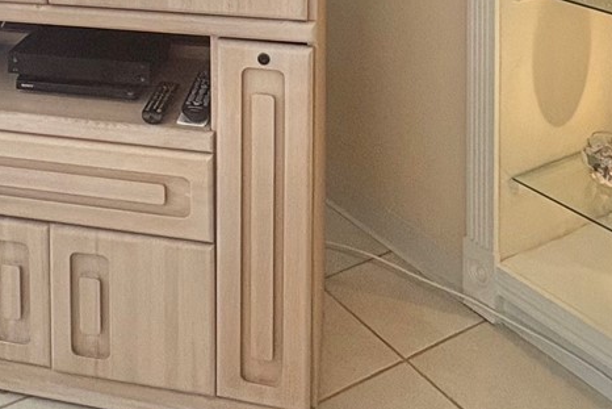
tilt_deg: -1.2
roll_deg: +1.3
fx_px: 850
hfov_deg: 38.4
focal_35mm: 50
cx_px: 142
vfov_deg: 22.1
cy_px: -213
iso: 160
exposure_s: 1/120
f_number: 2.2
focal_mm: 2.22
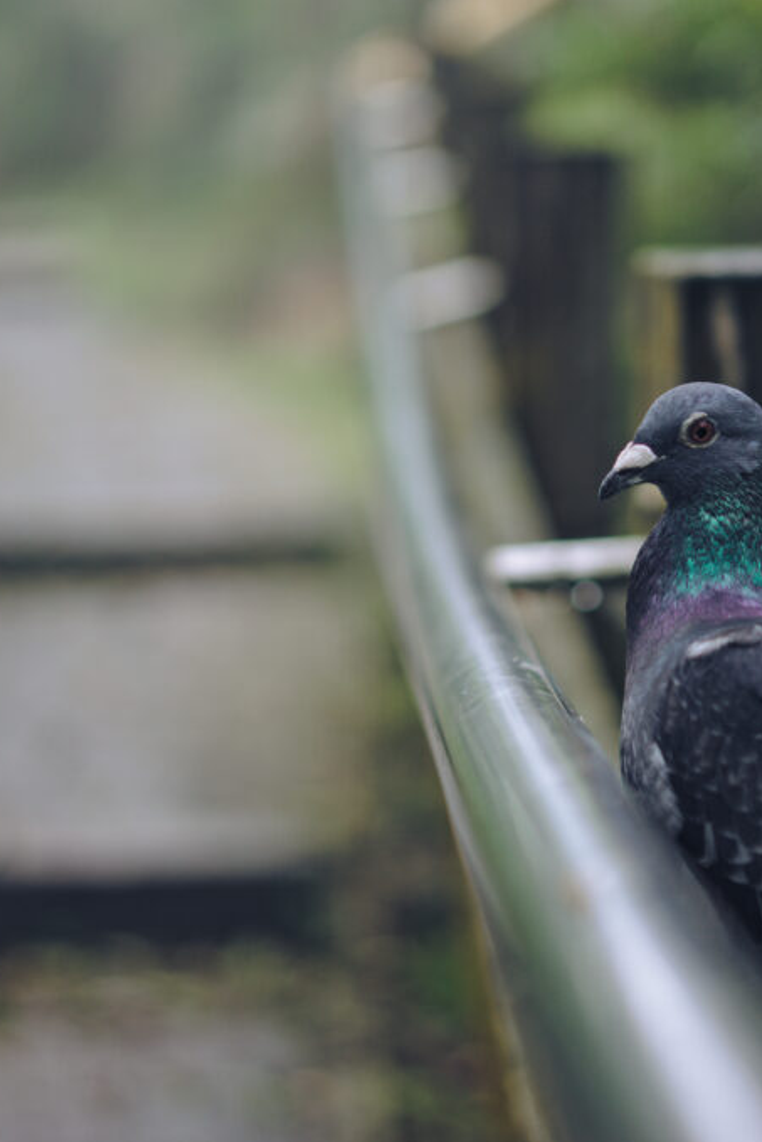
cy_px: 572
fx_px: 2634
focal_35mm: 83
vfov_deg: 24.5
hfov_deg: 16.4
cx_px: 567
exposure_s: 1/1000
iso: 200
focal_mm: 55
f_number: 1.8
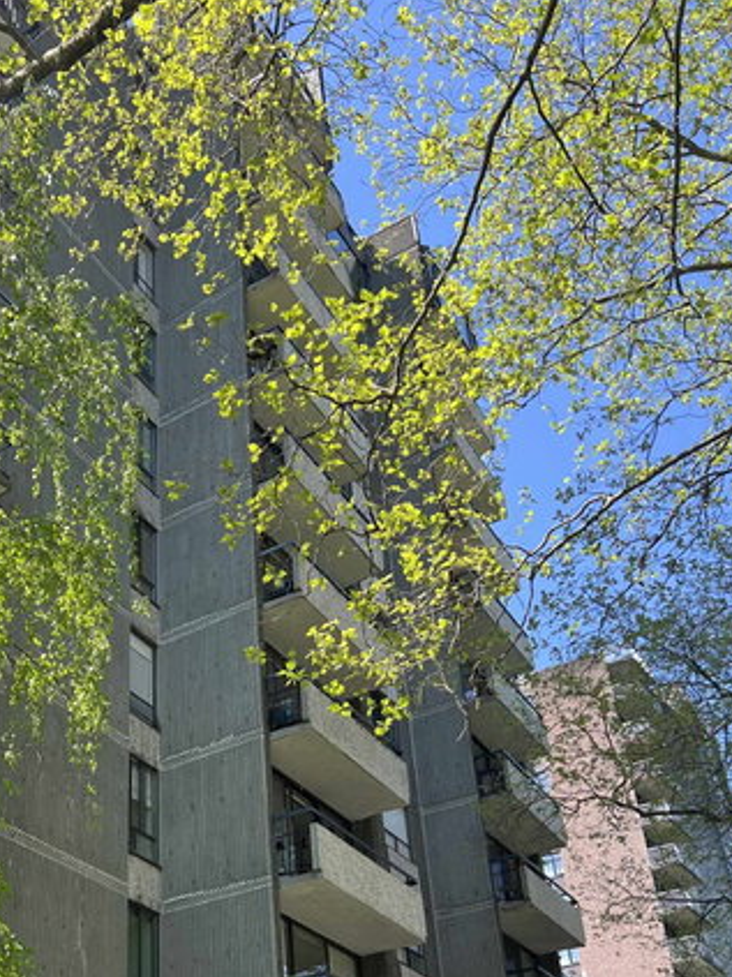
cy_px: 738
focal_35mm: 42
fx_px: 1185
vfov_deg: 43.3
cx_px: 173
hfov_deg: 33.6
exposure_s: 1/873
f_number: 1.5
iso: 50
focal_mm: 5.7
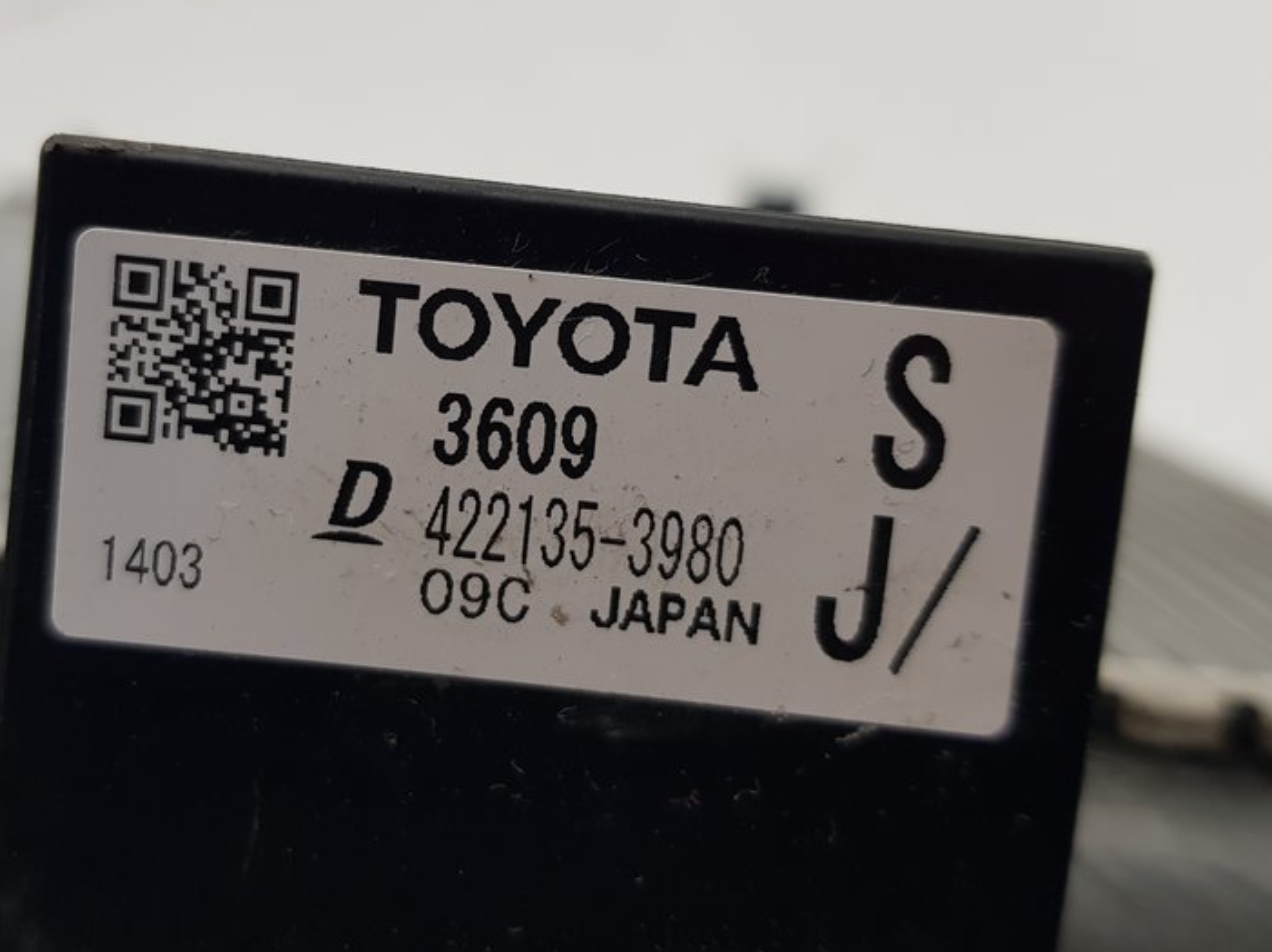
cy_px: 399
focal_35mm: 38
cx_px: 514
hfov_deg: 48.7
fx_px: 1396
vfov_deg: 37.6
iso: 64
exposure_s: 1/100
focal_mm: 4.2
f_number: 1.7
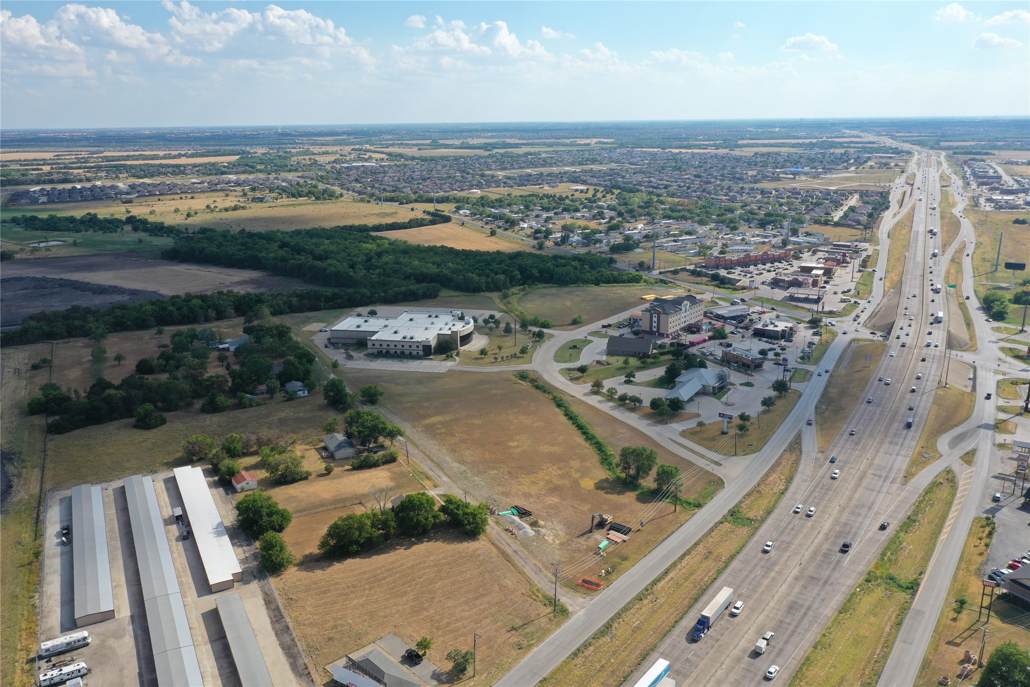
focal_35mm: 28
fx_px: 801
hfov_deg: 65.5
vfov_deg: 46.4
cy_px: 344
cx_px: 515
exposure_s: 1/500
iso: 100
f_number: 5.6
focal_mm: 10.26
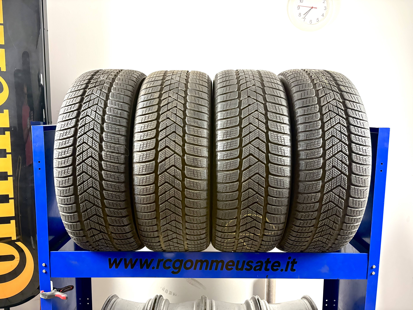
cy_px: 155
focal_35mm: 26
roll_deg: -0.1
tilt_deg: -7.9
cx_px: 206
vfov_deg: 53.1
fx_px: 310
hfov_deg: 67.3
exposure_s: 1/32
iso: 640
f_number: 1.6
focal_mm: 5.96
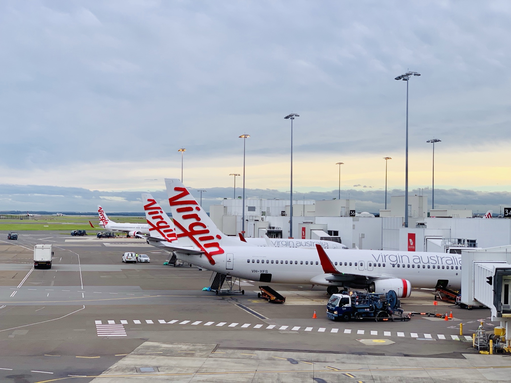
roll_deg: -1.9
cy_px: 192
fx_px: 768
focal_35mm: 52
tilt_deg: +2.9
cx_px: 256
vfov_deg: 28.0
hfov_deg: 36.8
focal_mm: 6
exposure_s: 1/79
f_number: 2.4
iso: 16
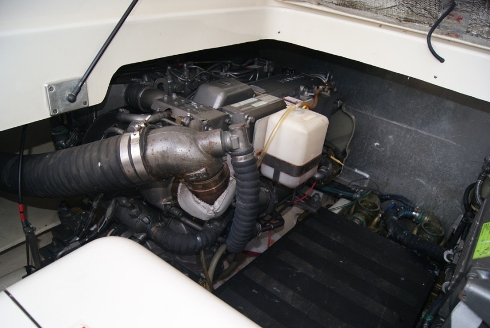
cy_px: 164
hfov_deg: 67.3
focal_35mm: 27
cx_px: 245
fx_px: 368
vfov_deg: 48.0
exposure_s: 1/160
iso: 250
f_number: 4
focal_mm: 18
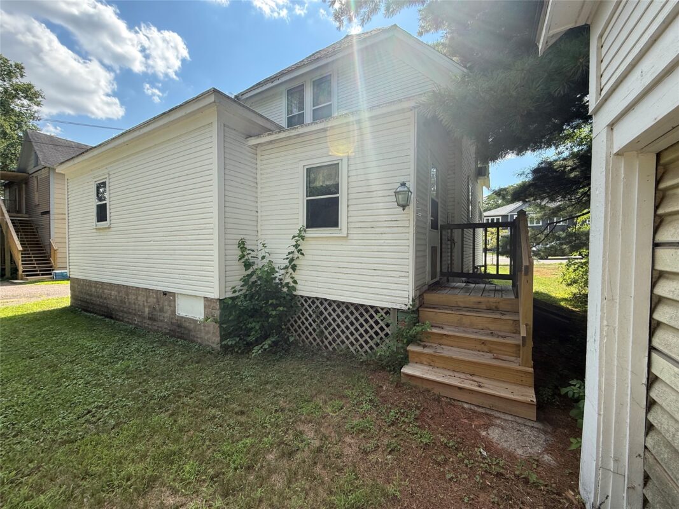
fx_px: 275
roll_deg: +0.0
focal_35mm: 14
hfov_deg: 102.1
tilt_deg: -0.2
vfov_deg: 85.7
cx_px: 340
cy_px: 254
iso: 50
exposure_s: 1/408
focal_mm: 2.22
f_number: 2.2
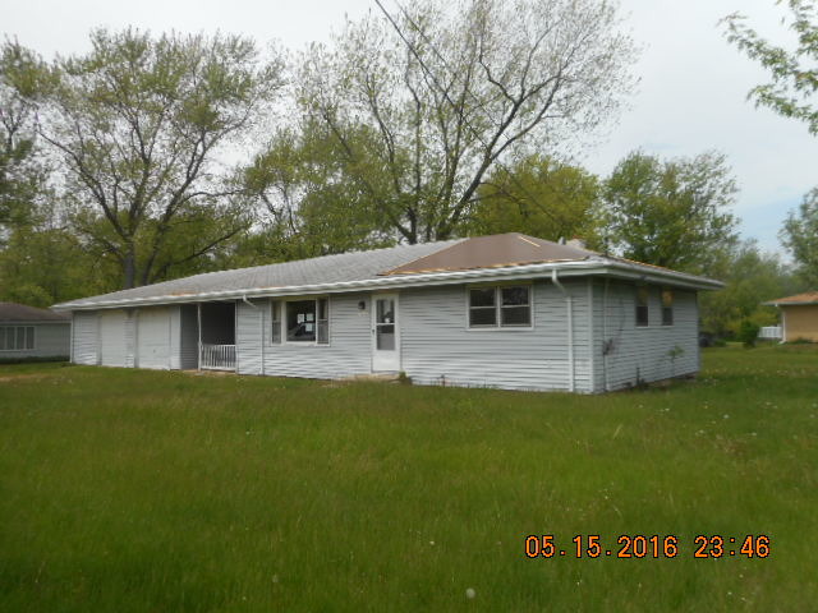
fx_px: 591
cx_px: 409
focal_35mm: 25
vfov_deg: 54.9
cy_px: 306
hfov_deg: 69.4
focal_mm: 4.5
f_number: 3.7
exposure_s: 1/800
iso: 80
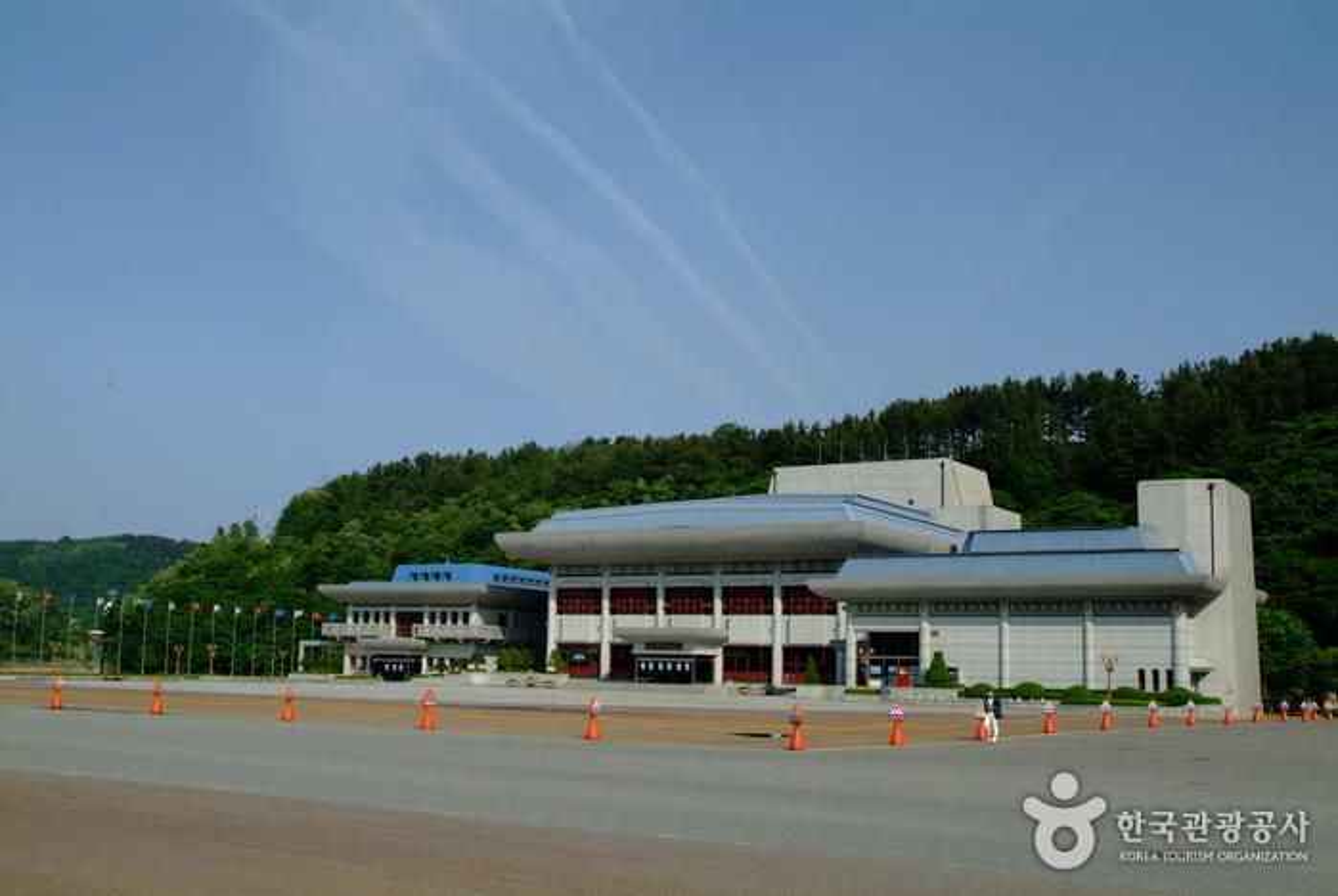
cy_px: 448
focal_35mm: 41
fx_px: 1526
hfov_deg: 47.4
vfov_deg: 32.7
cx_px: 669
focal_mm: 27
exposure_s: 1/350
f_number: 9.5
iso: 200
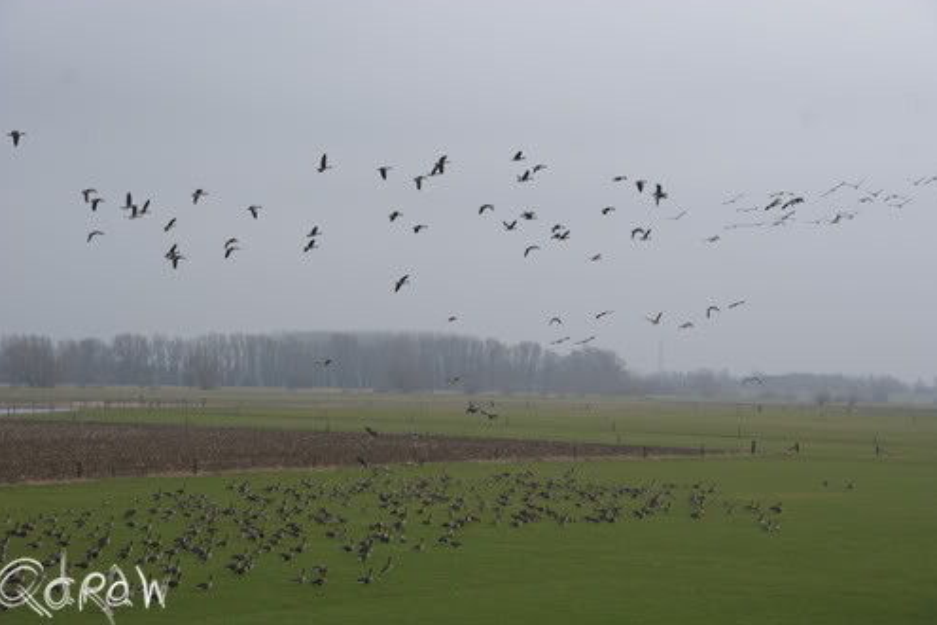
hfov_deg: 22.4
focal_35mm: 91
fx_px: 2368
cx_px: 468
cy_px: 310
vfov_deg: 15.0
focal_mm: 60
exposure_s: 1/320
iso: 100
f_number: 8
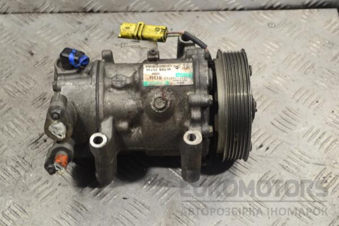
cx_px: 170
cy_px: 113
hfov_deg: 29.2
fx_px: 650
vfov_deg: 19.7
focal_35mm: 69
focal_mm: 46
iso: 220
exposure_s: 1/30
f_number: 5.3
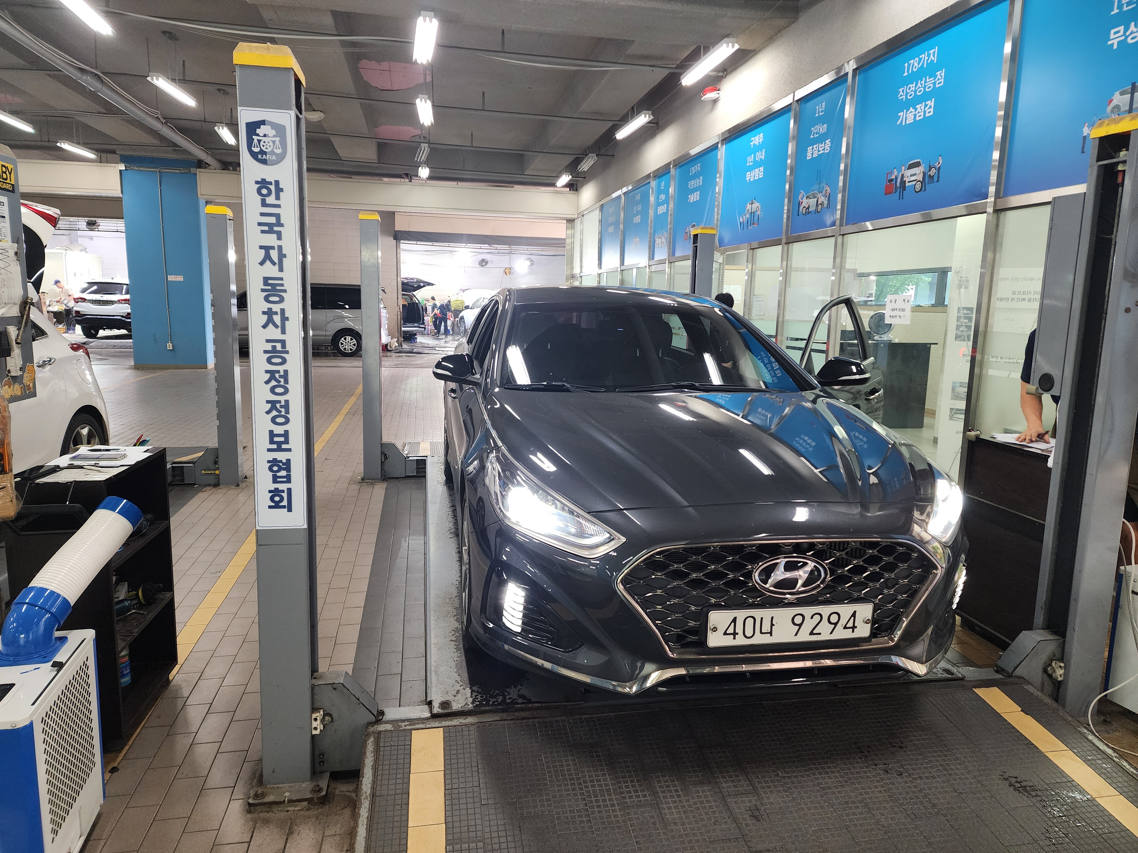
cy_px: 426
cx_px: 569
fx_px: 756
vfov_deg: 58.9
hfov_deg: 73.9
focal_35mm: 23
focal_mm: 6.4
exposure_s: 1/120
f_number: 1.8
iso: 400
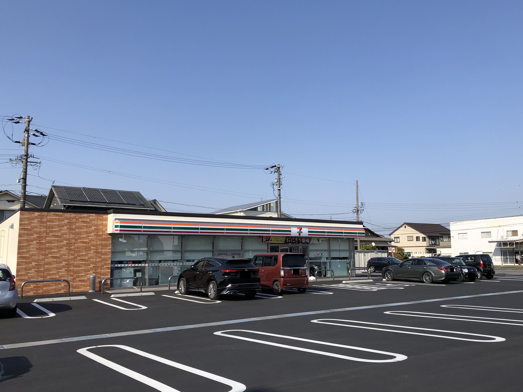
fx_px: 453
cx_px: 276
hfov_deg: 59.9
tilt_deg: +6.7
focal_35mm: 30
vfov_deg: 46.8
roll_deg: +1.1
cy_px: 199
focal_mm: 3.99
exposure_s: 1/2288
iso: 20
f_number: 1.8
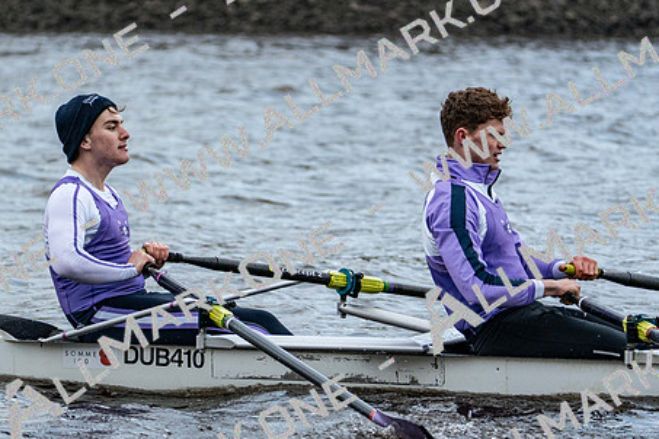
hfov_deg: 7.5
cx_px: 301
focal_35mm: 274
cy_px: 217
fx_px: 5015
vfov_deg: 5.0
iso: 2500
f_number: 5.6
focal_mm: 214
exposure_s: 1/1600
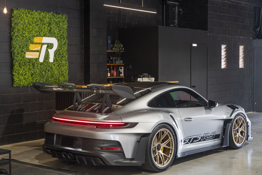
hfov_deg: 33.0
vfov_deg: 22.4
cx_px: 131
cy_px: 88
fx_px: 443
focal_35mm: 61
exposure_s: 1/60
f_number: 5
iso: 5000
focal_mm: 60.8
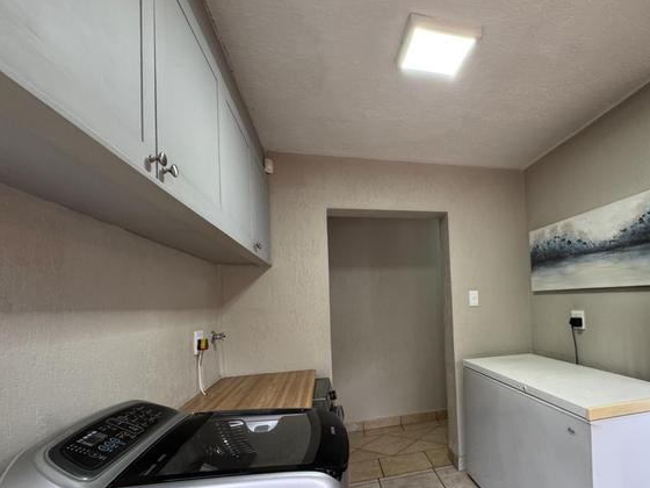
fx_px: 376
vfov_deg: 65.4
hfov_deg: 78.5
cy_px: 290
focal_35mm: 20
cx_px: 445
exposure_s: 1/92
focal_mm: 2.22
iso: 320
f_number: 2.2
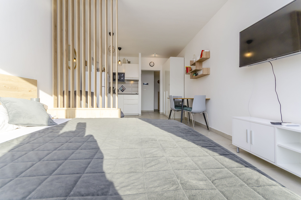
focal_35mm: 15
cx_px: 150
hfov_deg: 100.5
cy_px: 100
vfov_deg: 77.1
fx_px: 125
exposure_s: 1/125
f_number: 8
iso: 160
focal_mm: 10
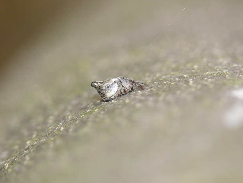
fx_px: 2949
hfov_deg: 4.7
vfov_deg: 3.5
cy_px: 92
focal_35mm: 420
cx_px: 122
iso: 100
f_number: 5
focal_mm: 88.8
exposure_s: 1/200
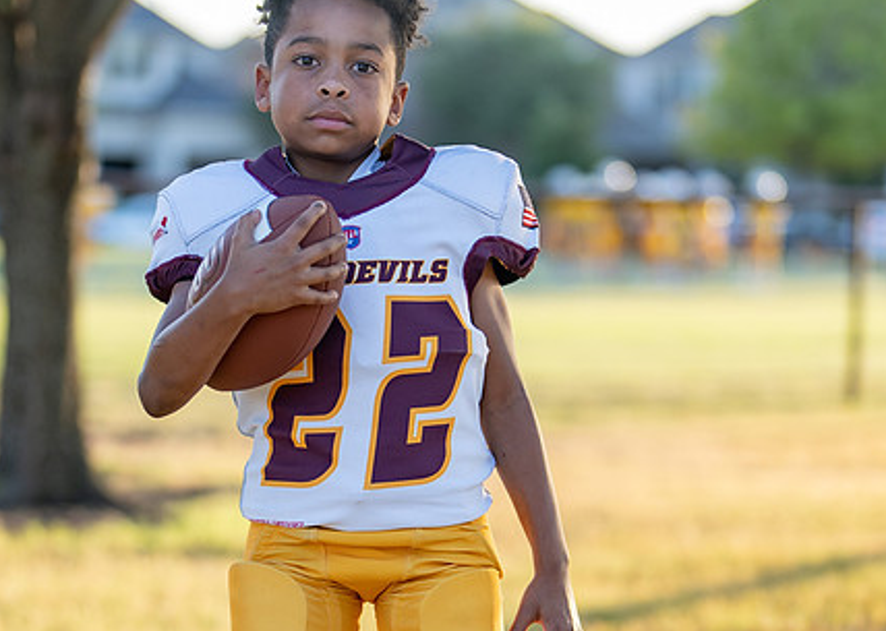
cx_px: 454
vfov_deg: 11.2
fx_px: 3218
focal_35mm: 128
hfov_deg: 15.7
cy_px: 507
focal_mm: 50
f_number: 1.2
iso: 100
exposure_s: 1/1000
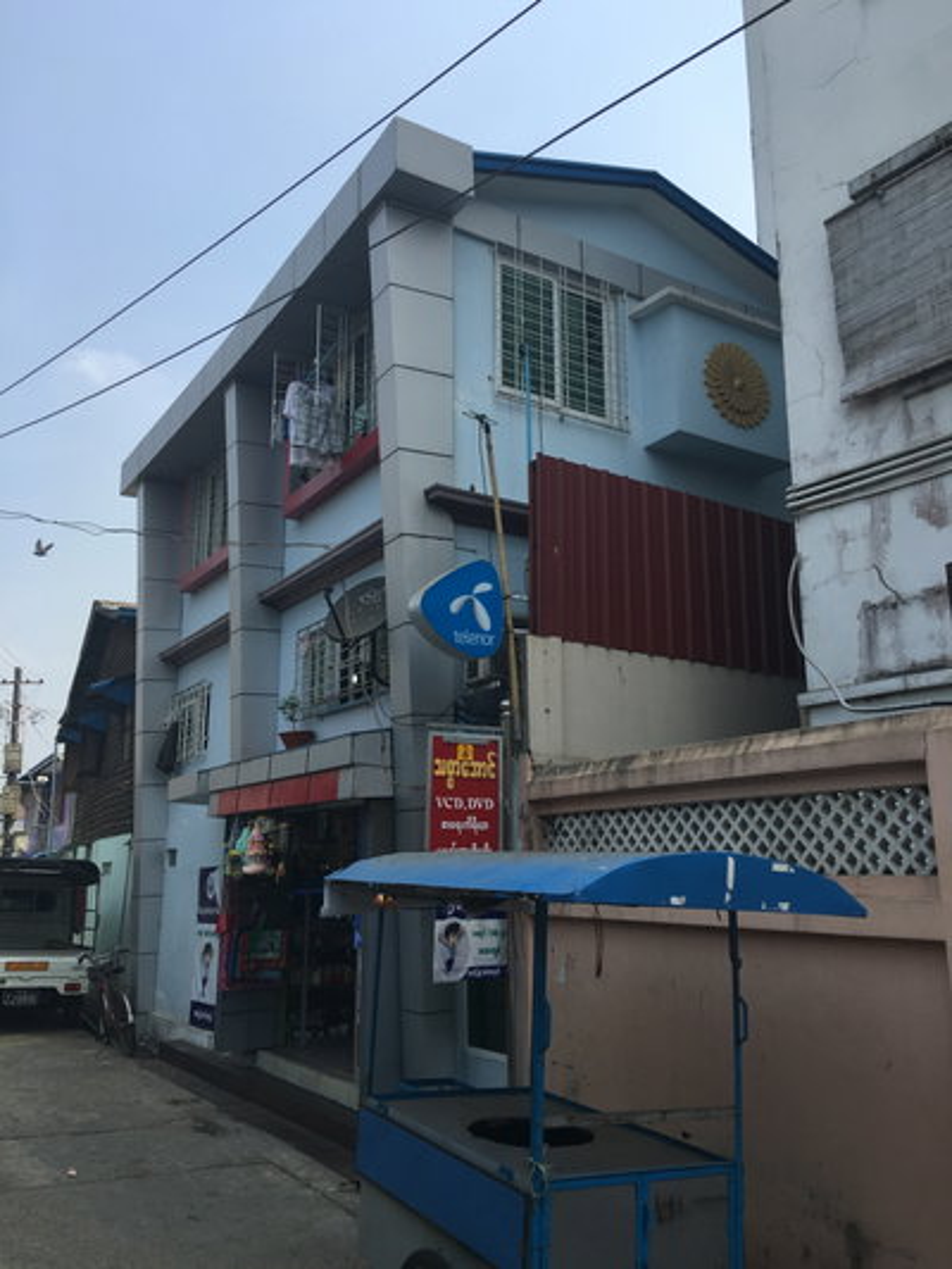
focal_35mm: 29
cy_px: 634
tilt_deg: +15.5
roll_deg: -0.7
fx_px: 1063
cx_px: 476
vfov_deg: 61.6
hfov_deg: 48.2
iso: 25
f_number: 2.2
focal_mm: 4.15
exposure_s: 1/1068
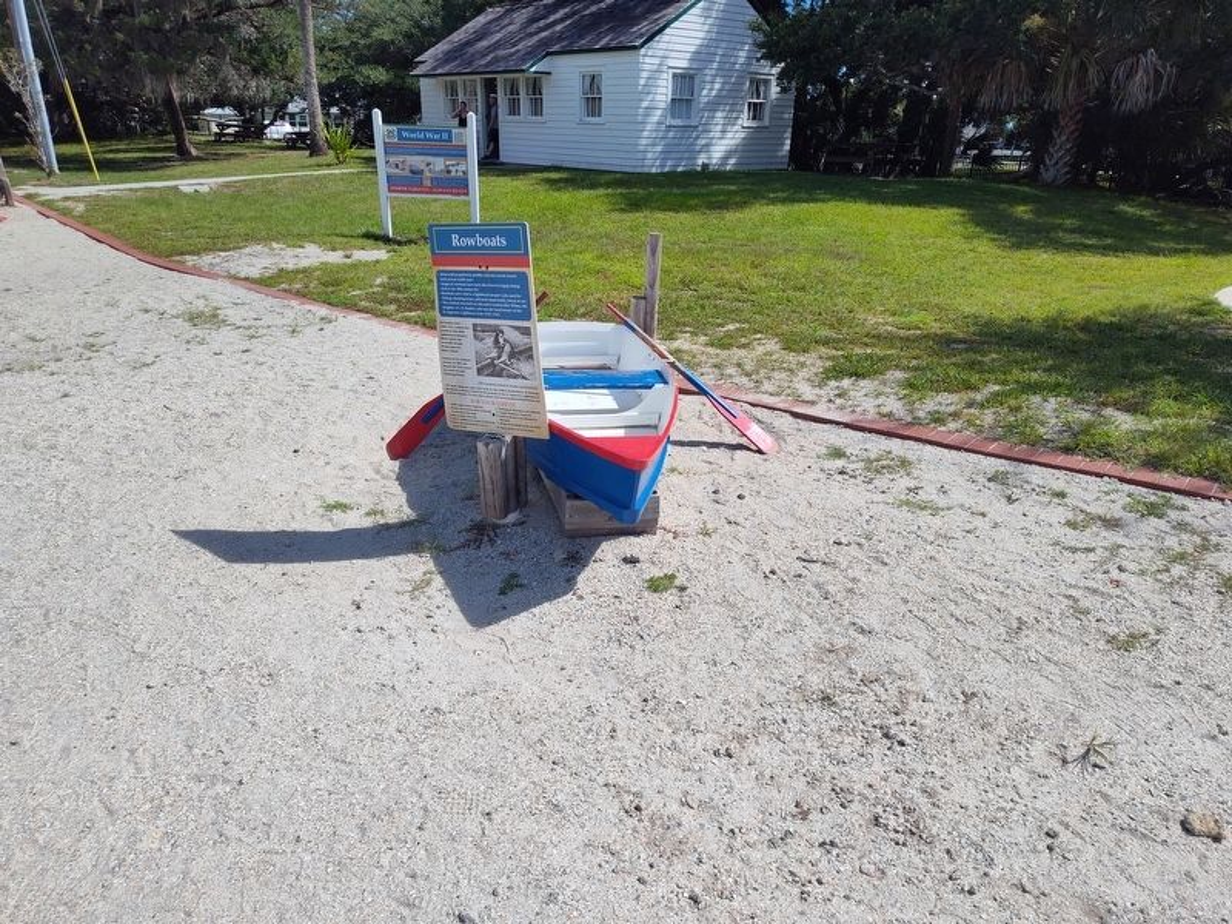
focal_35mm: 23
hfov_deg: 73.9
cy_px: 462
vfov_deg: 58.9
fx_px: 819
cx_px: 616
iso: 100
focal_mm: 5.56
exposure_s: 1/1800
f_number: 1.8
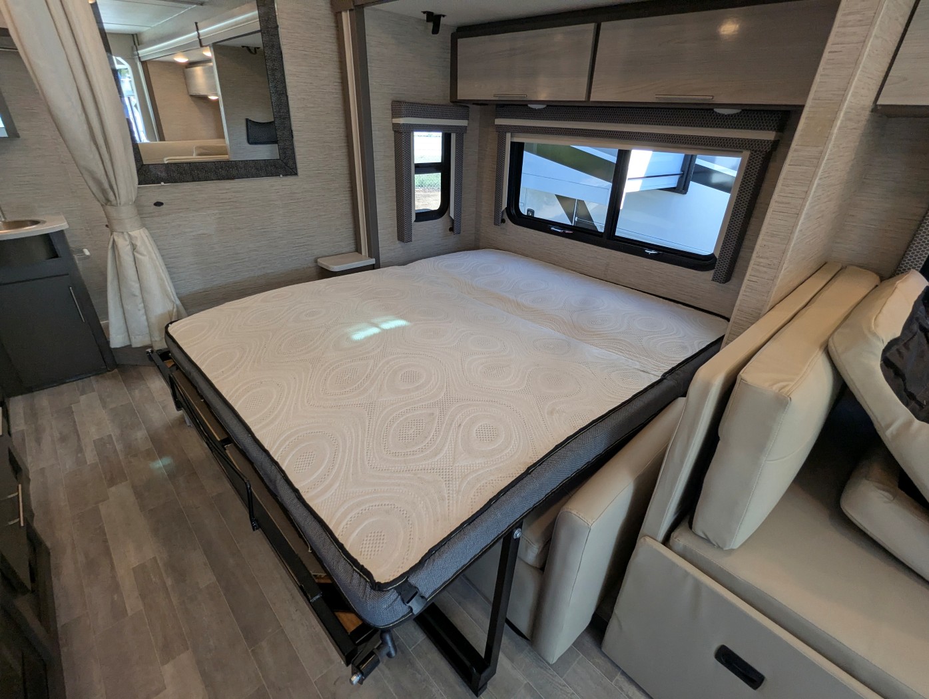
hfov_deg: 94.4
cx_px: 464
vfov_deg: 78.2
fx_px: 430
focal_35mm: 16
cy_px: 350
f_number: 2.2
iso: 129
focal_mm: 2.35
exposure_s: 1/146
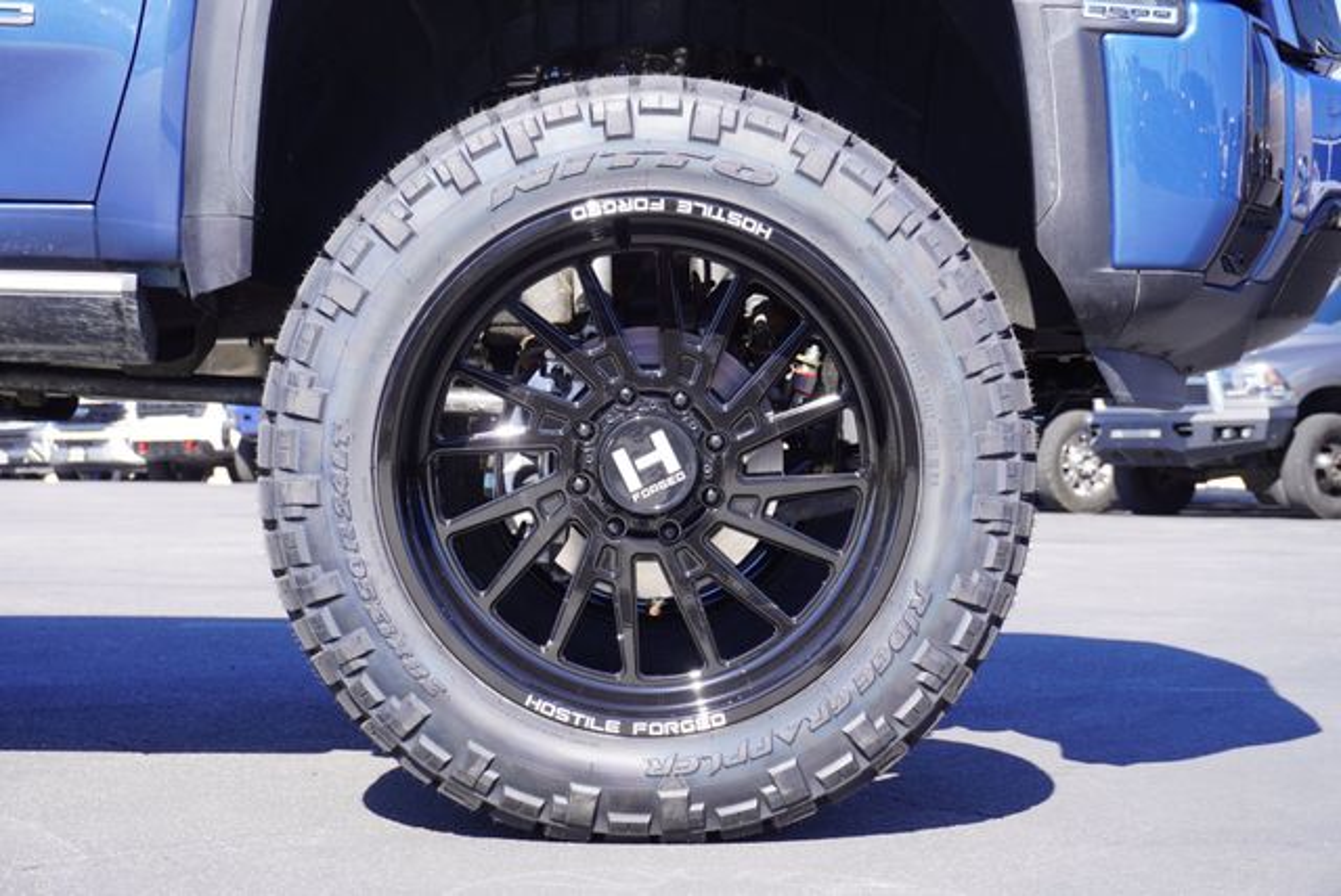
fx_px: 2628
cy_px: 448
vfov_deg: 19.4
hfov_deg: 28.6
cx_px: 670
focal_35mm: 70
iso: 100
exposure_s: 1/100
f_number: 7.1
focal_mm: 47
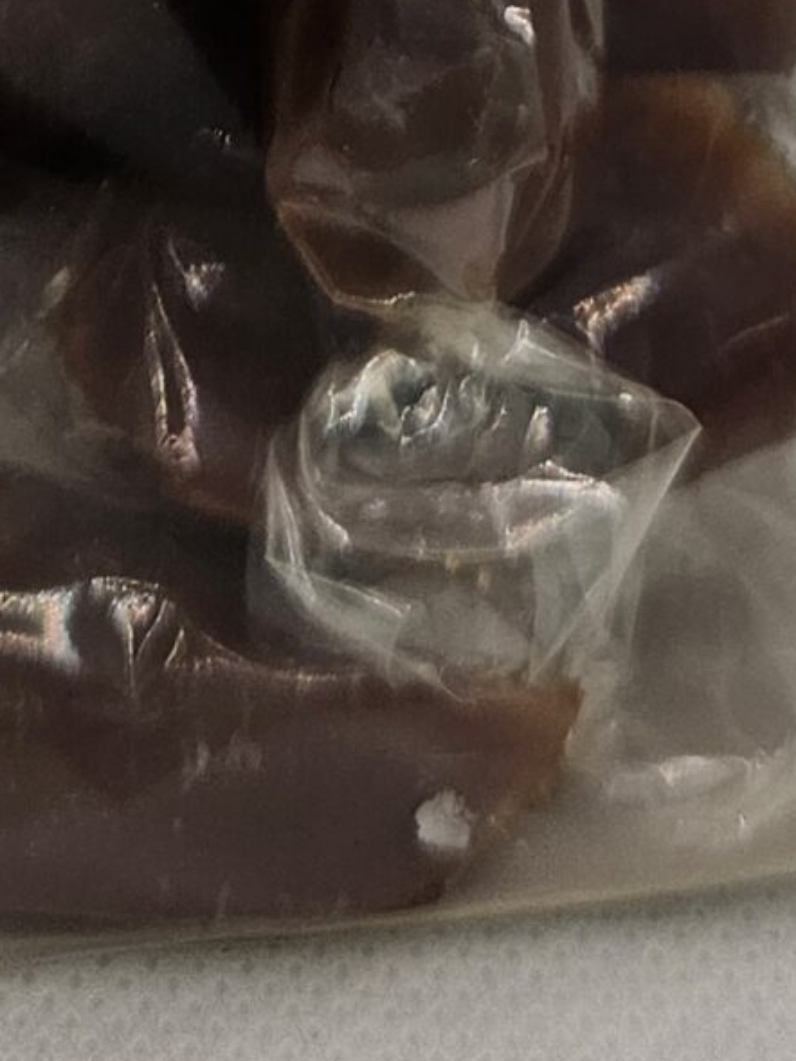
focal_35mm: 100
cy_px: -859
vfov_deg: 16.4
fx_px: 3065
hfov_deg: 14.8
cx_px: 384
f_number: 1.8
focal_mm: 5.4
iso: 40
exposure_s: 1/1129
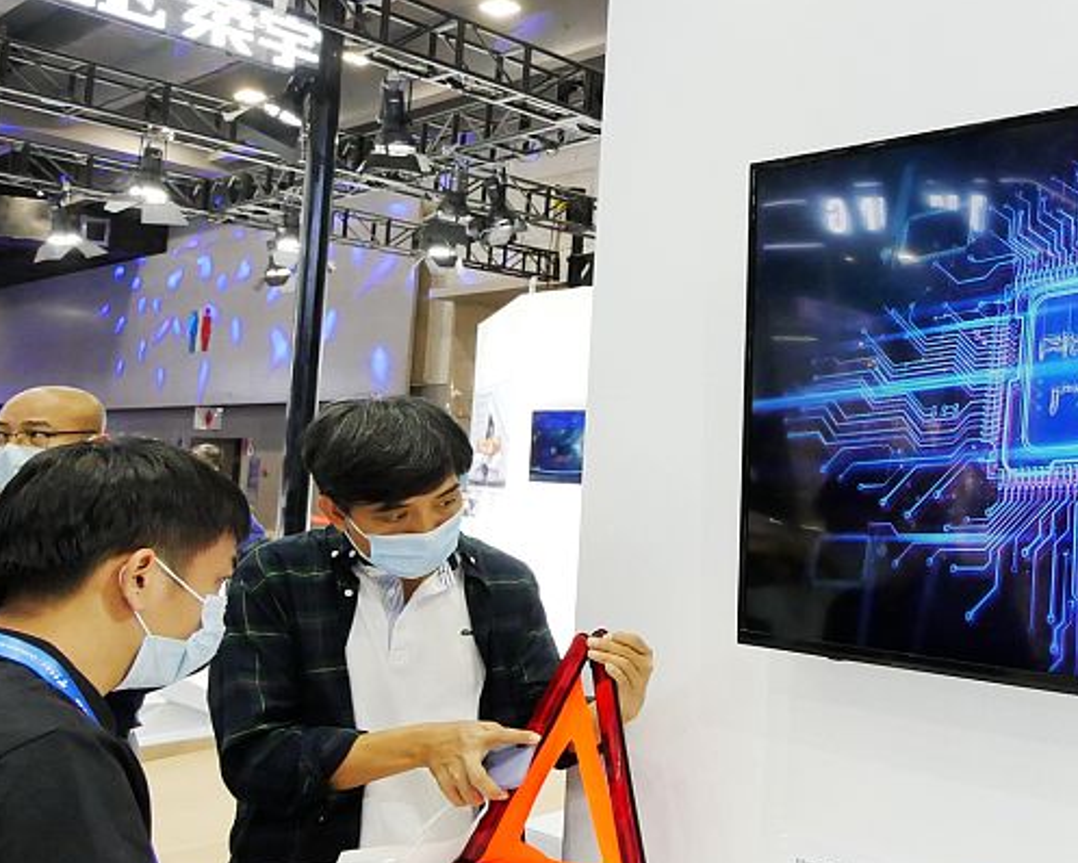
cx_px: 1048
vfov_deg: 44.6
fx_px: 1053
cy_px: 408
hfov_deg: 46.5
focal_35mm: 33
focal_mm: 7
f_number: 4
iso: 1600
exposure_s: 1/200
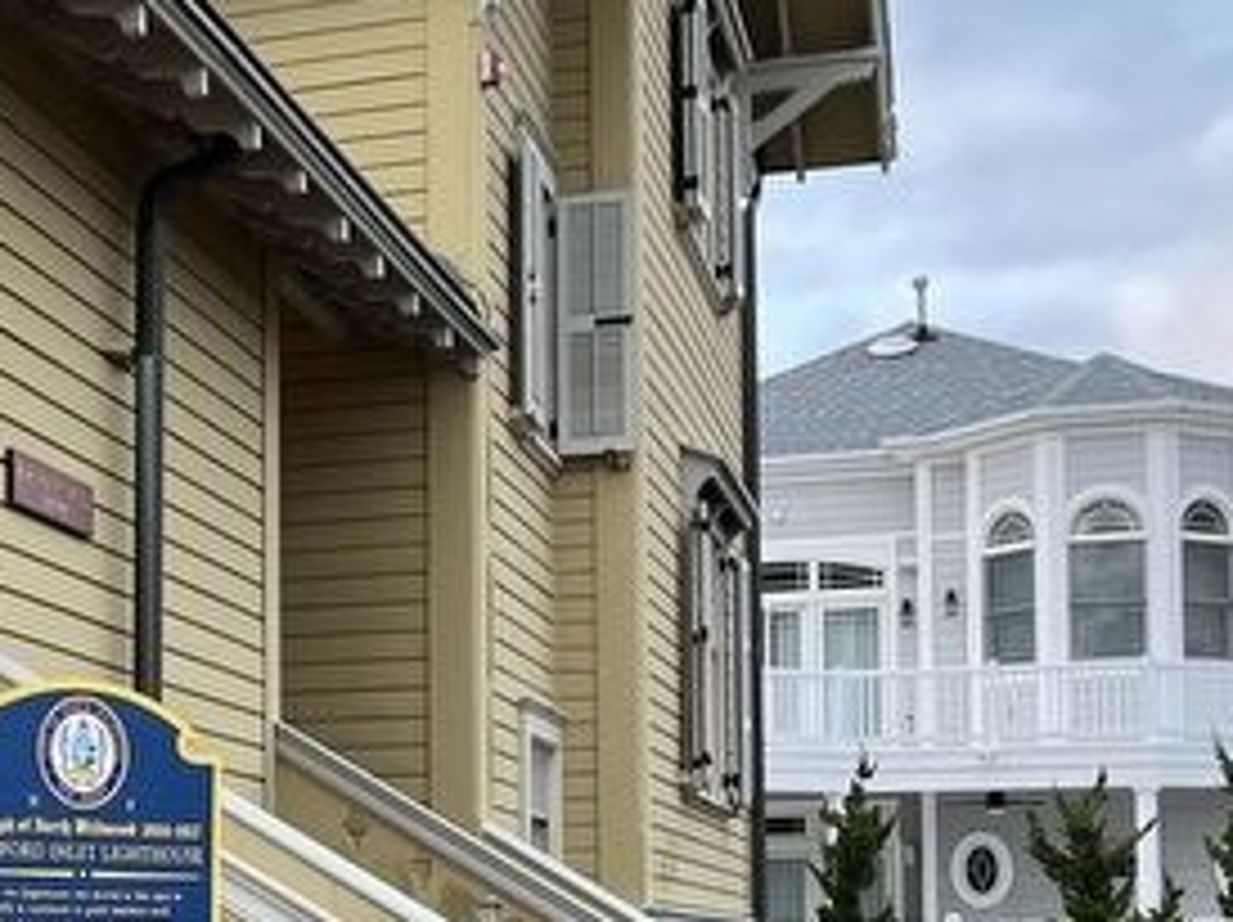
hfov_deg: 24.6
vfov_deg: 19.0
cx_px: 14
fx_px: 2705
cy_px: 832
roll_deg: +1.1
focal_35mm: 76
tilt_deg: +5.8
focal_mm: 5.1
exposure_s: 1/121
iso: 100
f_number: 1.6
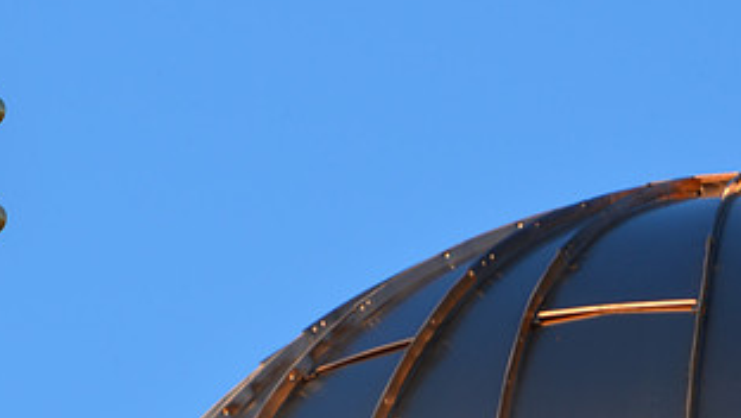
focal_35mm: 786
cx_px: 66
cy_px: 228
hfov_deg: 2.7
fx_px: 15454
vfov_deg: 1.5
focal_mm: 270
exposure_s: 1/30
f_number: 25
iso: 125
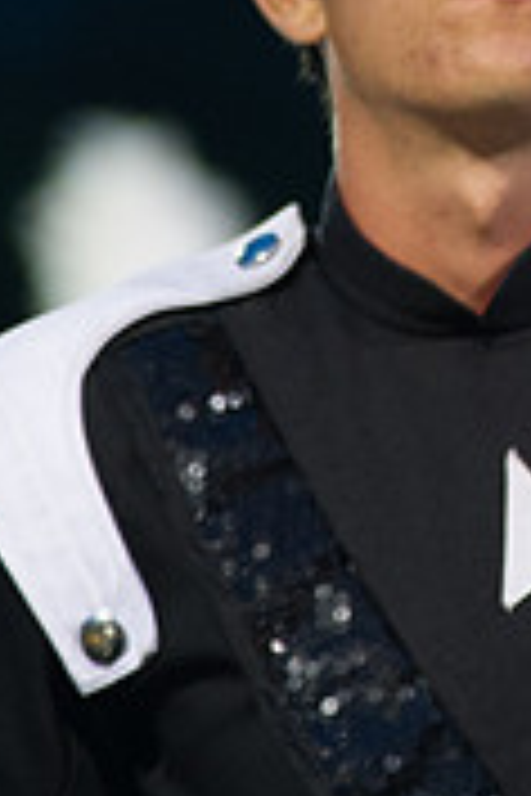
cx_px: 514
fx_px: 20730
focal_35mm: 937
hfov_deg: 1.5
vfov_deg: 2.2
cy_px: 162
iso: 2000
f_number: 2.8
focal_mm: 200
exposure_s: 1/160
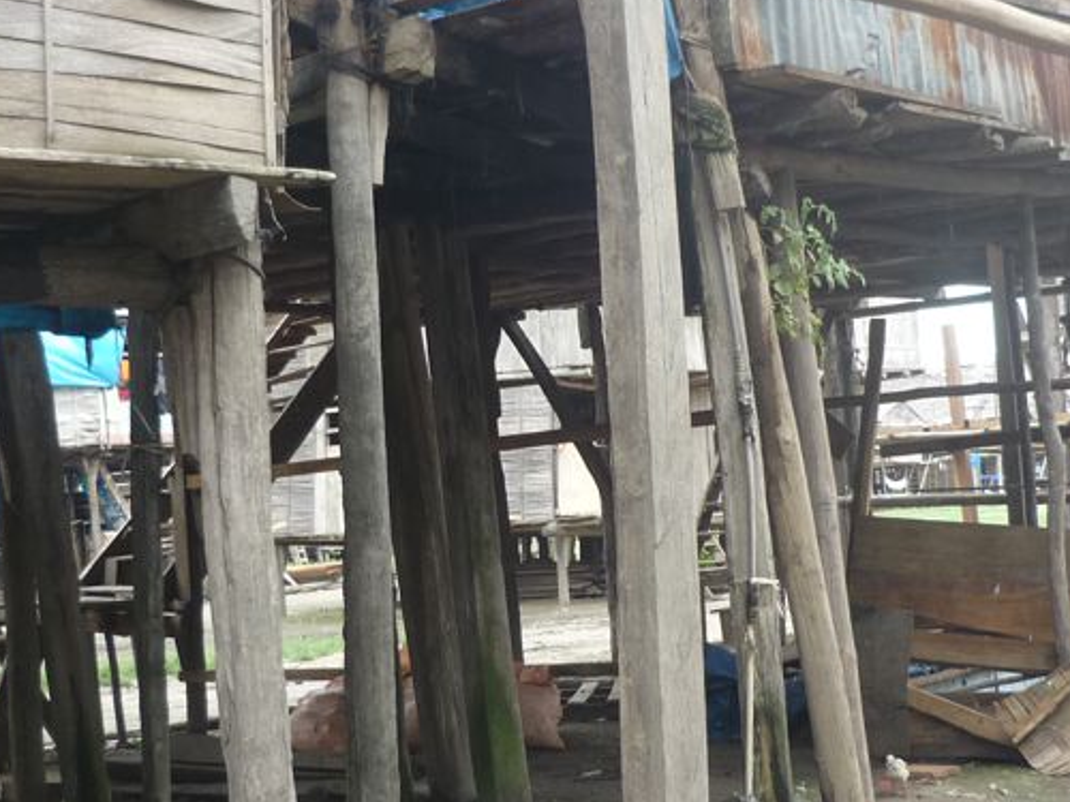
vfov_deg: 22.3
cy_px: 376
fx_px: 2040
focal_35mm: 66
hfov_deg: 29.4
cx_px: 565
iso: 100
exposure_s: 1/250
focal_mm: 5.5
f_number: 2.8
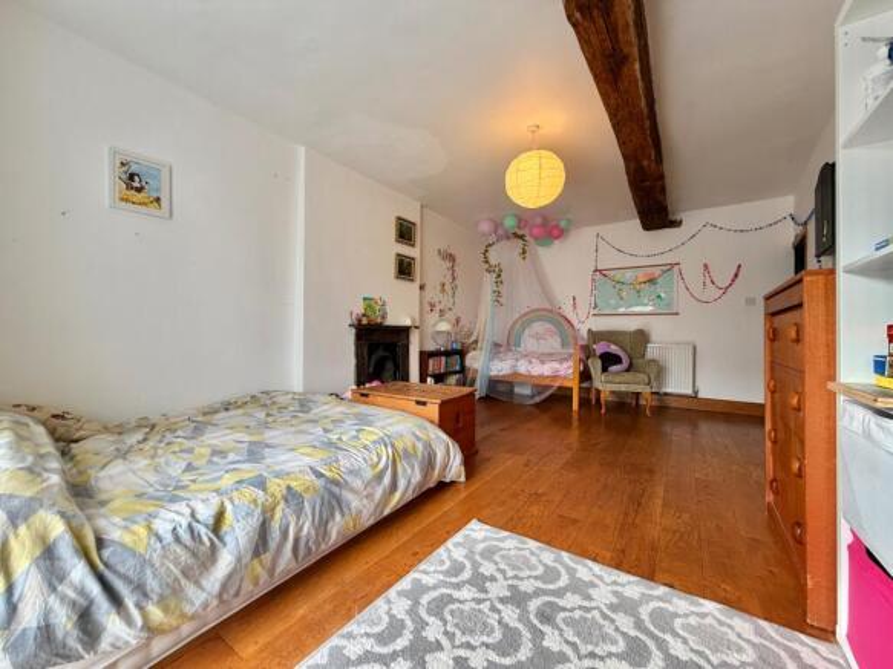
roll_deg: -0.9
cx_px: 446
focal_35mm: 14
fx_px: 361
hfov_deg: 102.1
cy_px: 334
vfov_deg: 85.7
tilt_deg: -0.9
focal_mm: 2.22
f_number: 2.2
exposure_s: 1/121
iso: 160
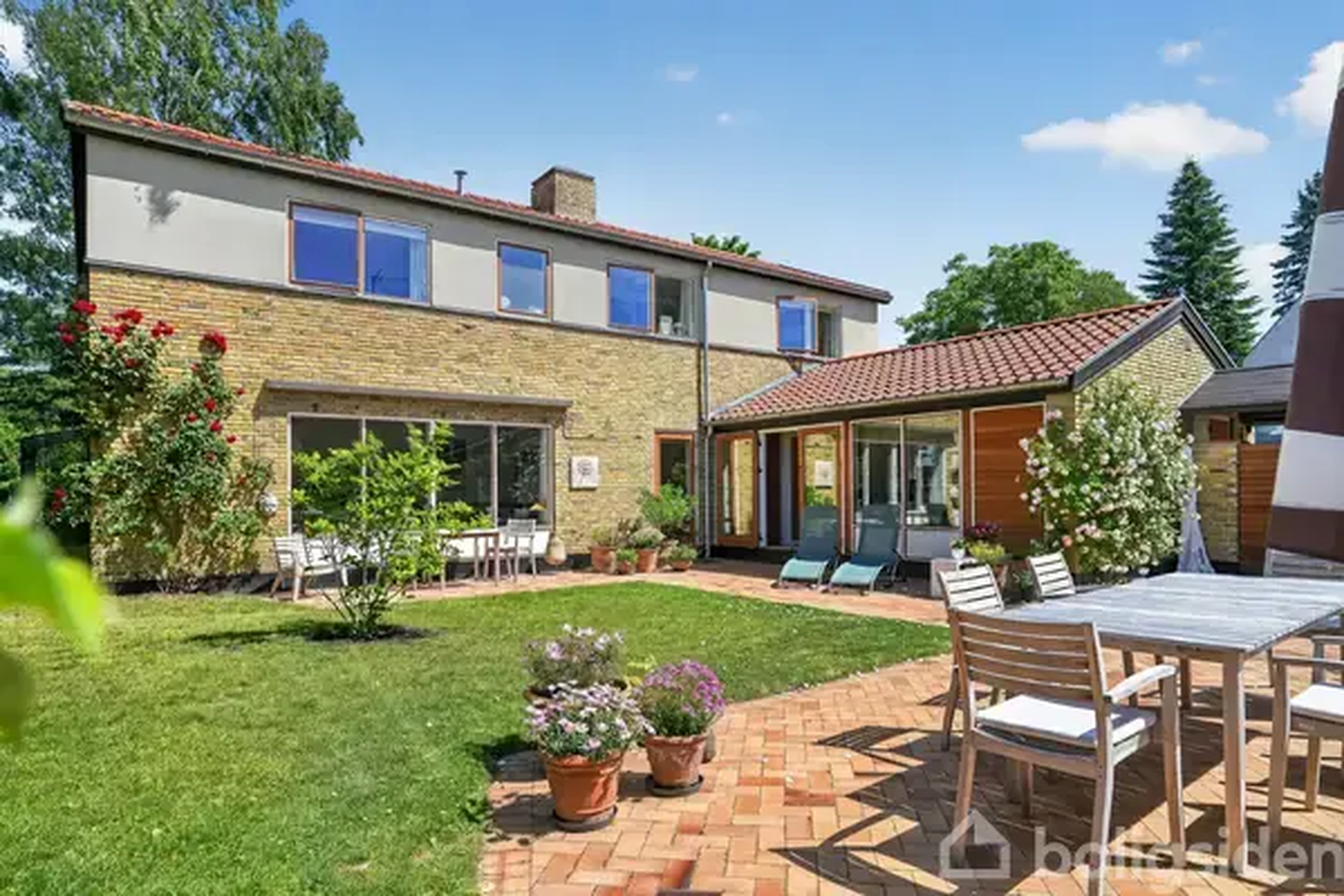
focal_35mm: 20
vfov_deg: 61.9
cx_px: 672
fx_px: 747
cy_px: 448
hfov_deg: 84.0
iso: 400
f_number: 8
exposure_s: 1/1600
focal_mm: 20
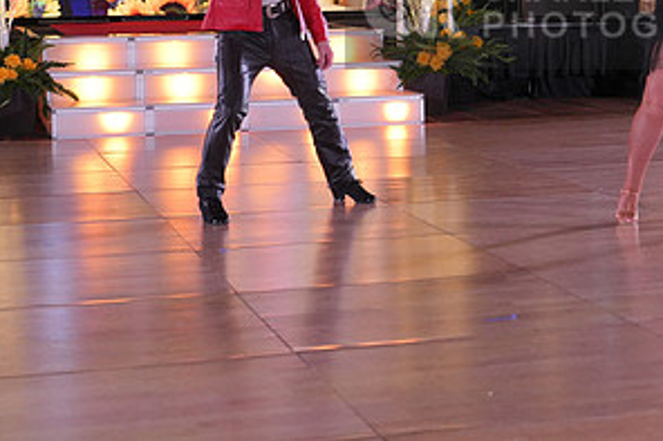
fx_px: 1804
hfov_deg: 20.4
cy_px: 10
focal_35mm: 98
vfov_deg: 13.8
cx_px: 589
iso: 2000
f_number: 4.5
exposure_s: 1/400
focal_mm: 50
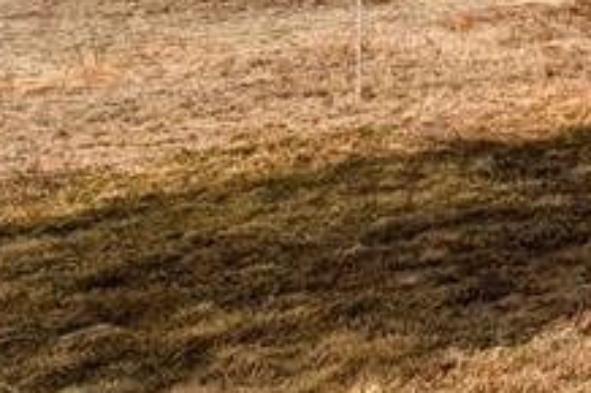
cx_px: 965
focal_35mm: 75
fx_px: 1230
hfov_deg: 21.2
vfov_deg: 17.3
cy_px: -87
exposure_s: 1/45
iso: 100
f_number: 6.7
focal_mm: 16
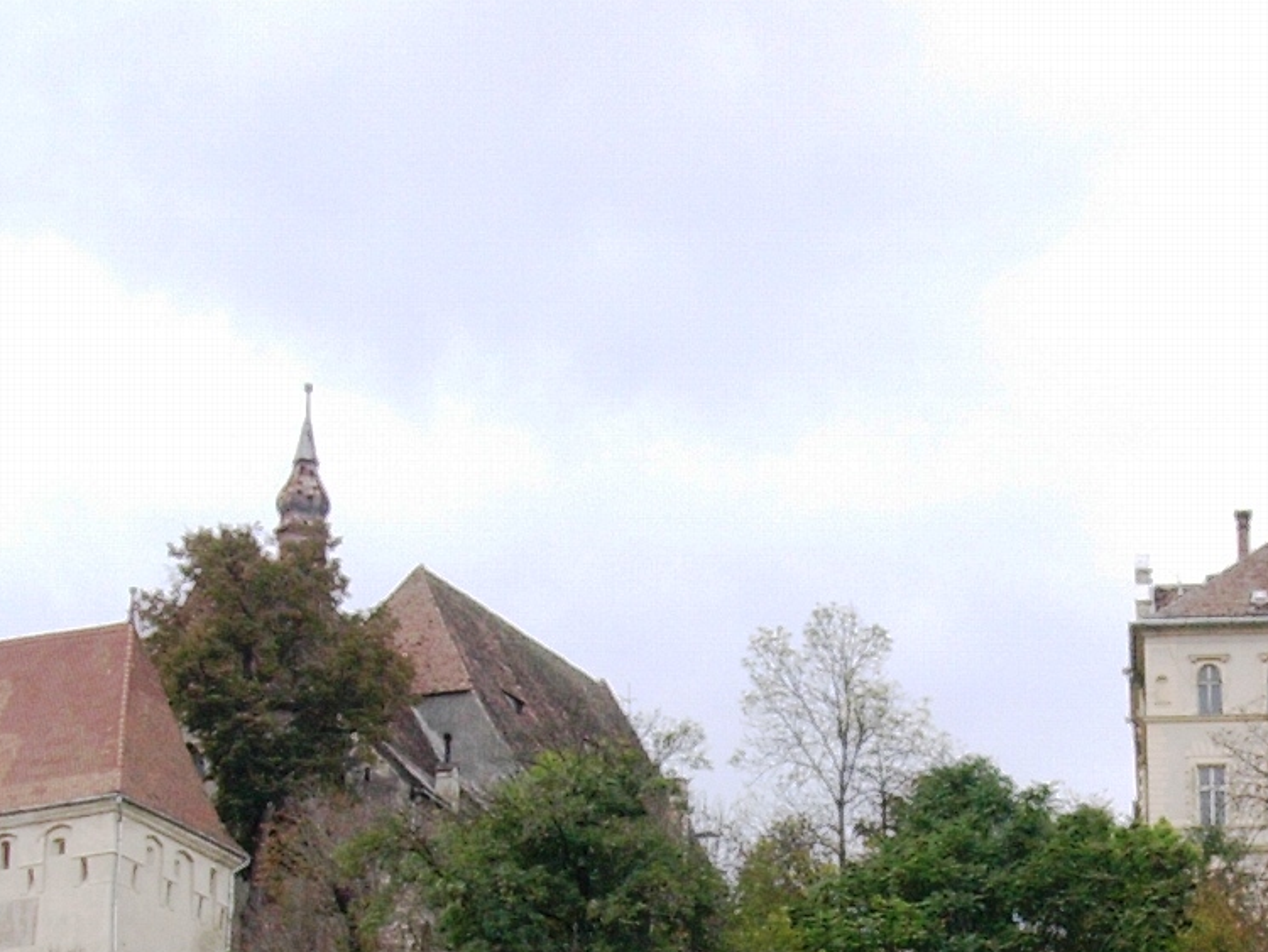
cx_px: 962
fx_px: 3518
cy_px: 972
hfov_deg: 20.3
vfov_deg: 15.1
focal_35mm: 96
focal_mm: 6.7
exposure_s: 1/124
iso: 70
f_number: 2.9
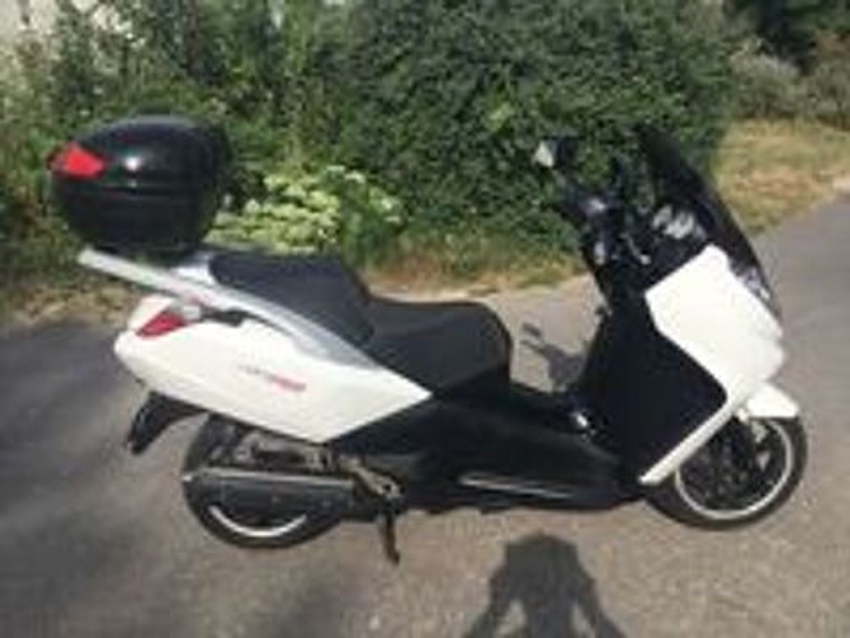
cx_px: 425
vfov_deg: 45.4
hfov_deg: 58.4
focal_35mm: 31
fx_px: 761
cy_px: 319
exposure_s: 1/1508
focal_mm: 3.3
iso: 25
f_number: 2.4
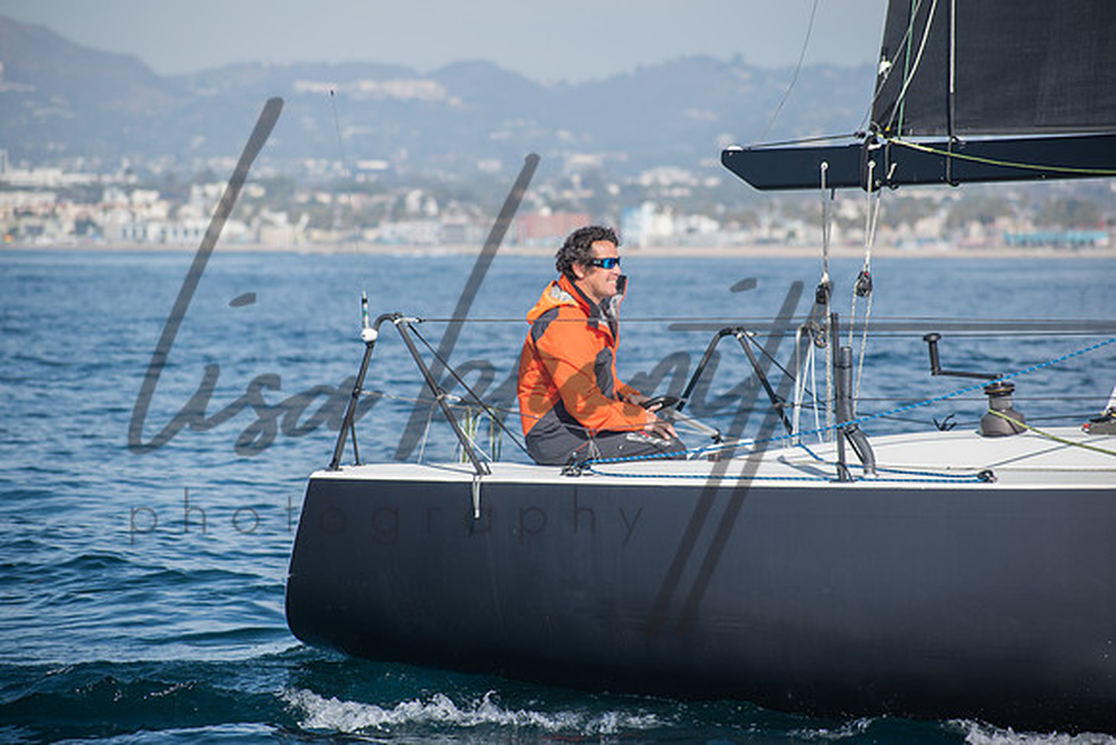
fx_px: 7339
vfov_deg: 5.8
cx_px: 558
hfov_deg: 8.7
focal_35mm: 237
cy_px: 372
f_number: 5.6
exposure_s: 1/500
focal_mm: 155
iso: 100
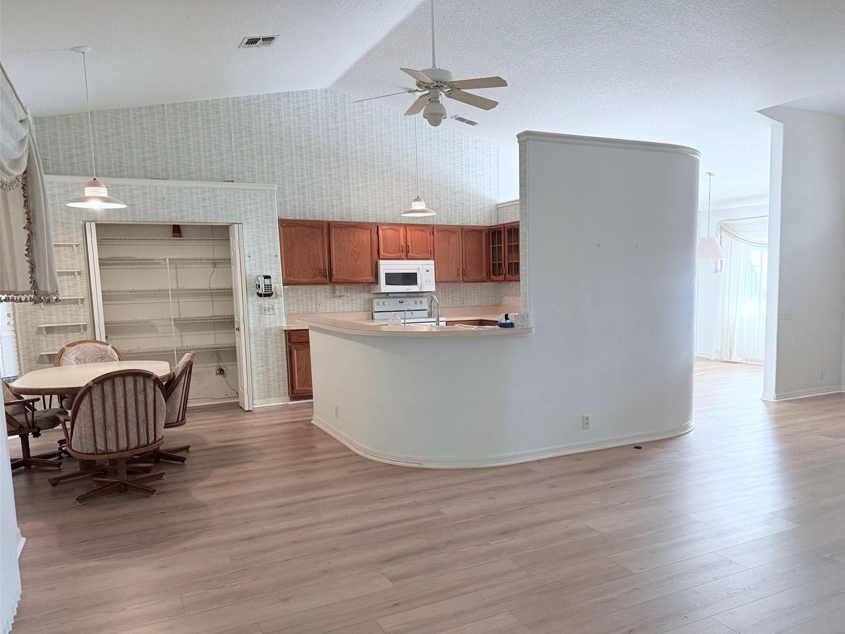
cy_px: 355
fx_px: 659
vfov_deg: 51.2
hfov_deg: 65.1
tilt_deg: -7.6
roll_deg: +1.3
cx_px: 475
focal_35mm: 27
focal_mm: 6.76
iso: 250
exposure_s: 1/120
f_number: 1.78
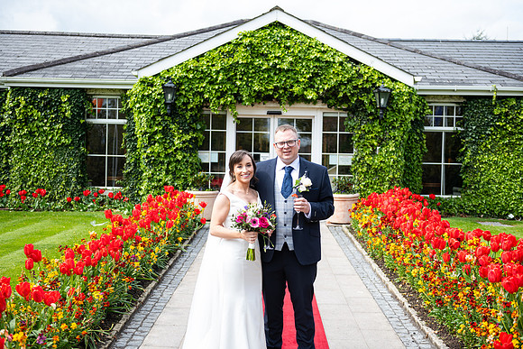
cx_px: 262
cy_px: 174
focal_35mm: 45
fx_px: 654
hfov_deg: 43.6
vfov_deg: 29.9
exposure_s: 1/250
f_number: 3.5
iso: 80
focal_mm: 45
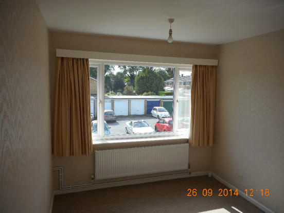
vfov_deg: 54.9
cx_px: 142
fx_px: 205
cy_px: 106
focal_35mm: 25
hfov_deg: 69.4
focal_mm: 4.5
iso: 80
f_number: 3.7
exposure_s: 1/250
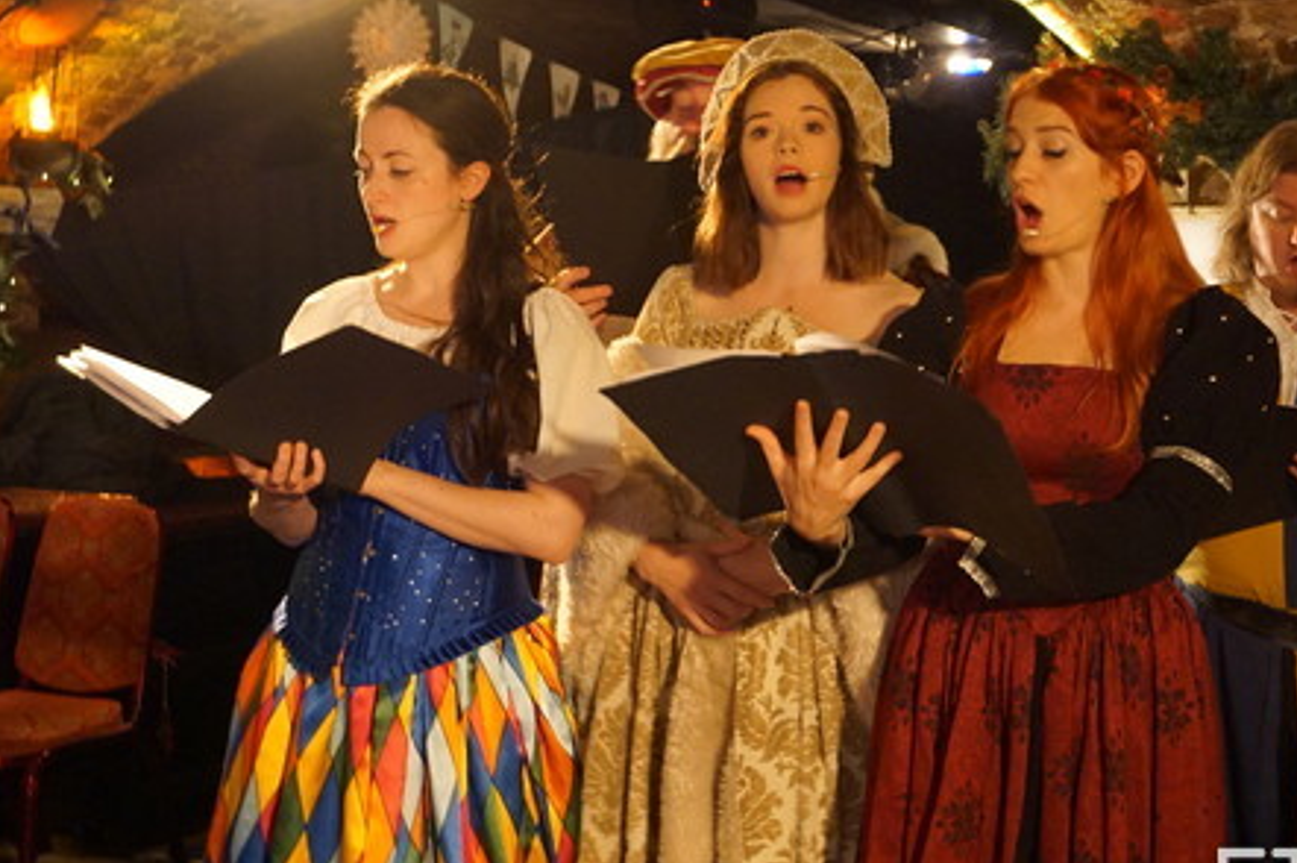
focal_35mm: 53
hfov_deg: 37.1
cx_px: 872
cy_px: 348
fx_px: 1908
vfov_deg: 25.4
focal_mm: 26
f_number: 4.5
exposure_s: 1/6
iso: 3200
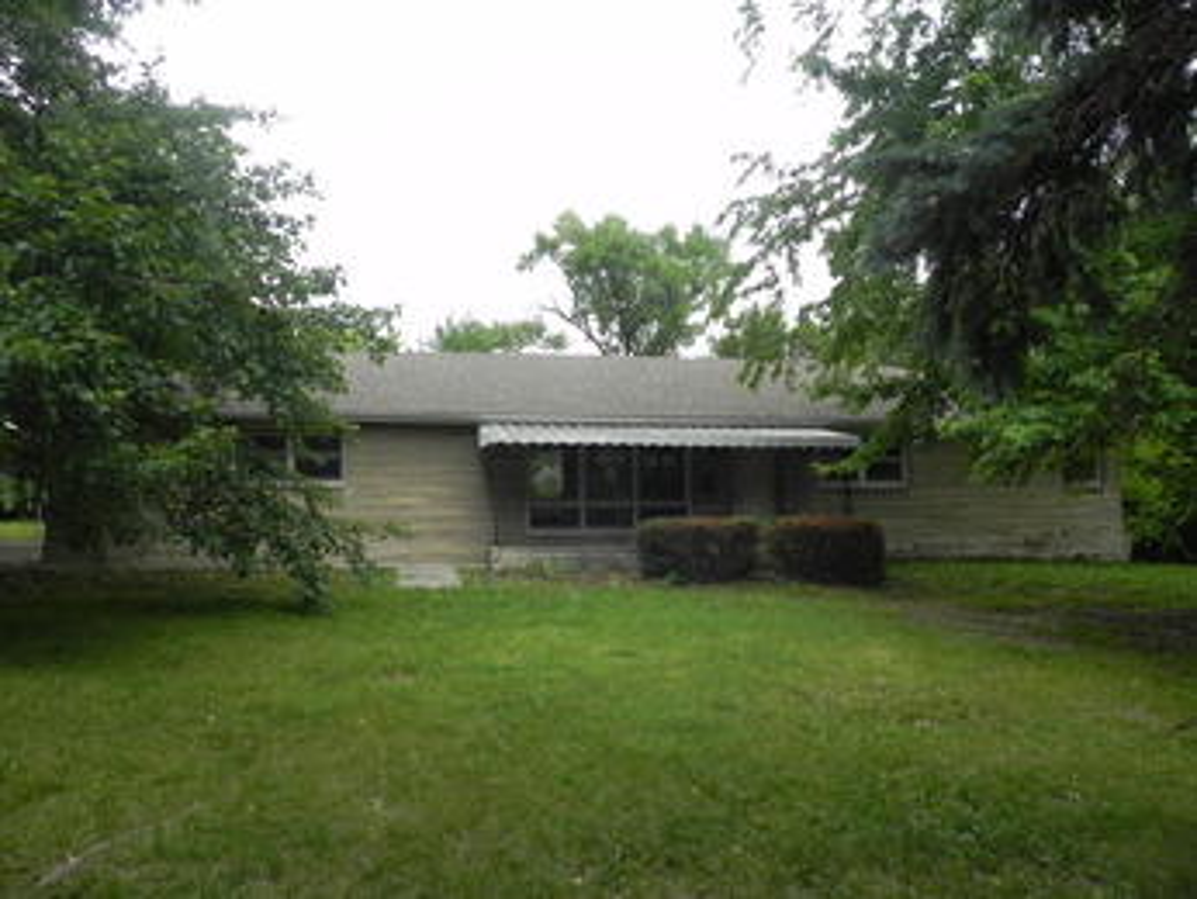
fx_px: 900
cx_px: 598
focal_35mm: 26
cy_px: 450
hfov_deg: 67.3
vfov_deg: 53.1
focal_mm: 4.6
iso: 160
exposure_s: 1/210
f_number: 5
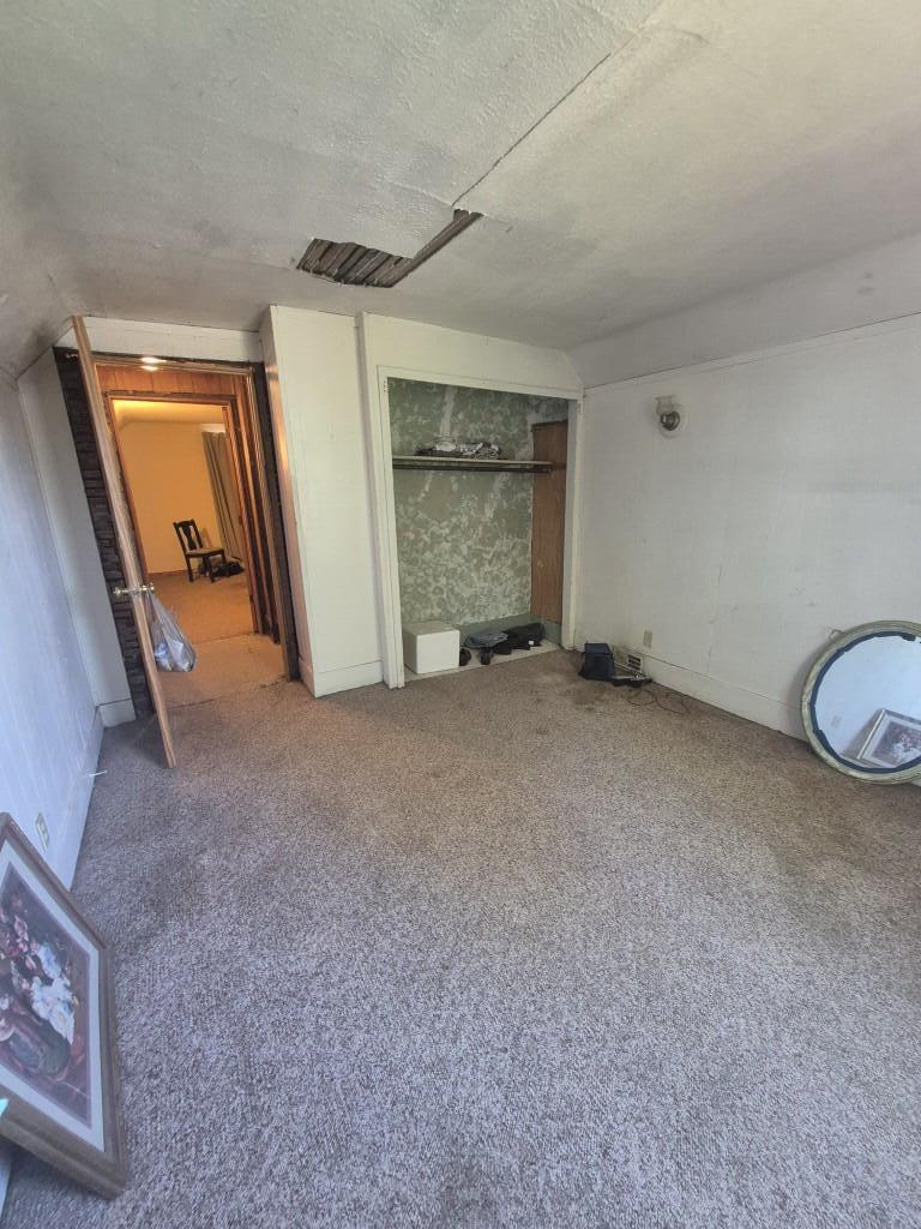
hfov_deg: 89.9
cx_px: 460
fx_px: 461
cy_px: 614
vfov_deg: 106.2
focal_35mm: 13
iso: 640
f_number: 2.2
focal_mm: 1.74
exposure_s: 1/60
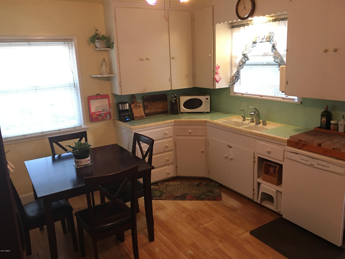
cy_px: 130
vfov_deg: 48.2
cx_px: 172
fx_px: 289
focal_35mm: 29
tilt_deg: -13.1
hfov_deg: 61.7
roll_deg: +3.0
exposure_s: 1/8
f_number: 2.2
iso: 100
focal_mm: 4.15
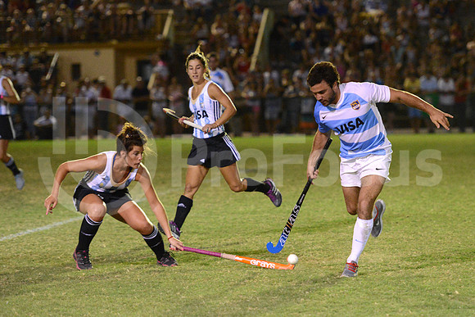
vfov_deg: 9.5
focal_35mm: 145
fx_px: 1914
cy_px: 158
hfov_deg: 14.2
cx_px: 238
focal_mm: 145
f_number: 2.8
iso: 6400
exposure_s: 1/400
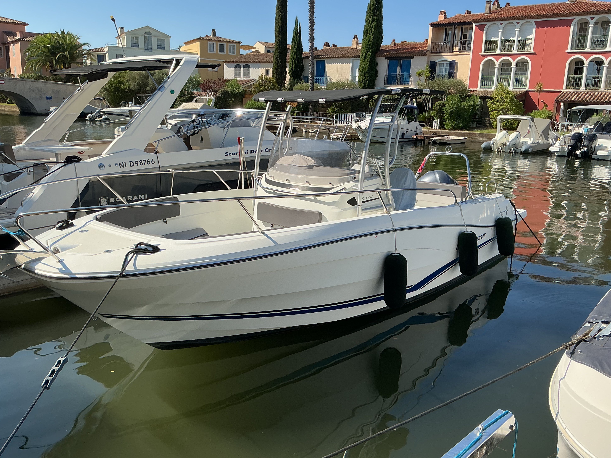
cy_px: 230
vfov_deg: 46.8
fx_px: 529
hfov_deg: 60.0
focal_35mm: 30
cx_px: 307
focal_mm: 3
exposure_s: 1/1626
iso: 25
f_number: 1.8
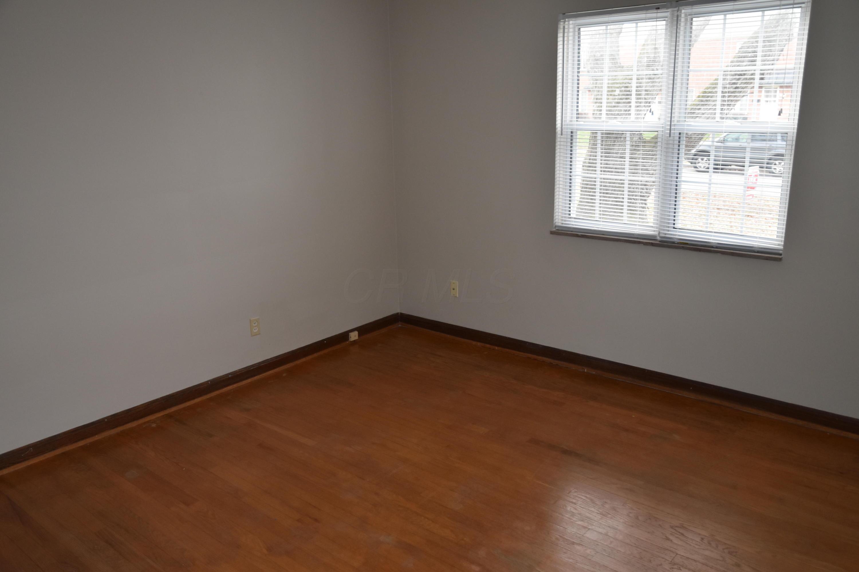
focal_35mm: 28
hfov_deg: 64.6
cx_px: 430
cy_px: 286
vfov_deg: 45.7
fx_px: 680
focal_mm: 19
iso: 800
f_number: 4.5
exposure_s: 1/80
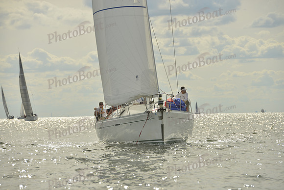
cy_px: 95
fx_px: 1578
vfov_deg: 6.9
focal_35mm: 200
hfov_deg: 10.3
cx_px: 142
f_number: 9
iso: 200
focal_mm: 200
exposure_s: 1/1000
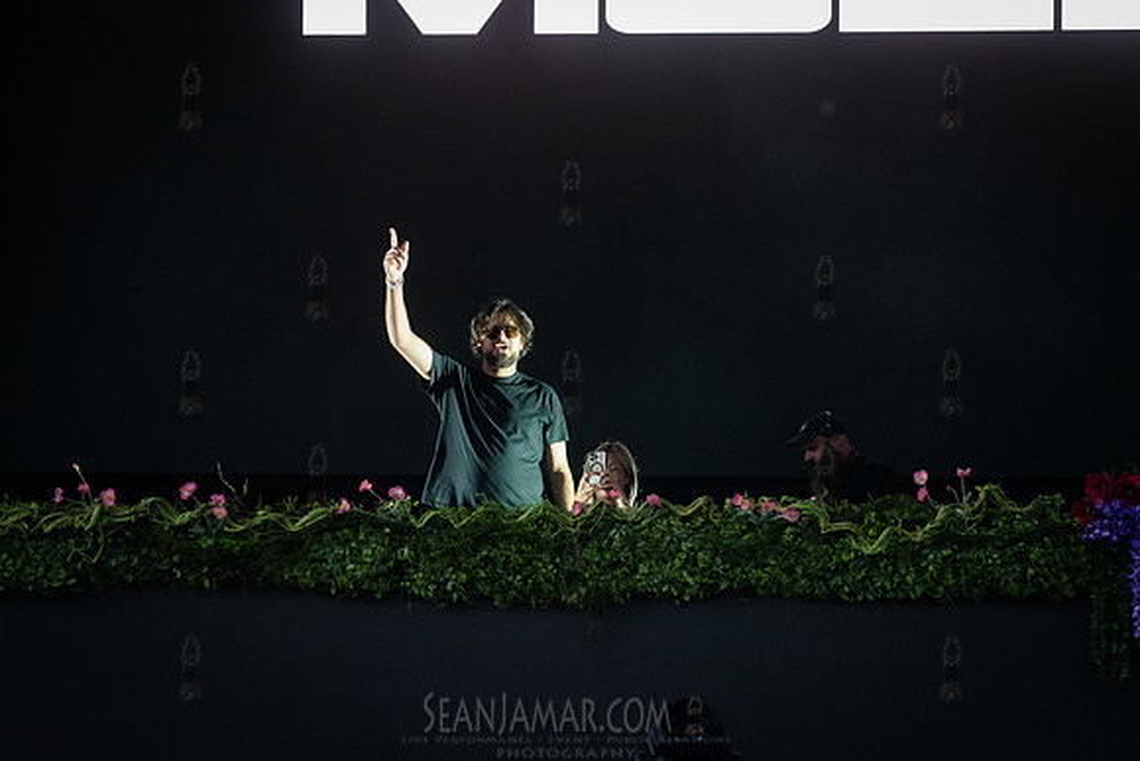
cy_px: 380
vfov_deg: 5.8
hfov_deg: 8.6
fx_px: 7570
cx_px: 570
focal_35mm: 239
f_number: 4
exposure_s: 1/400
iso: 4000
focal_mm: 200
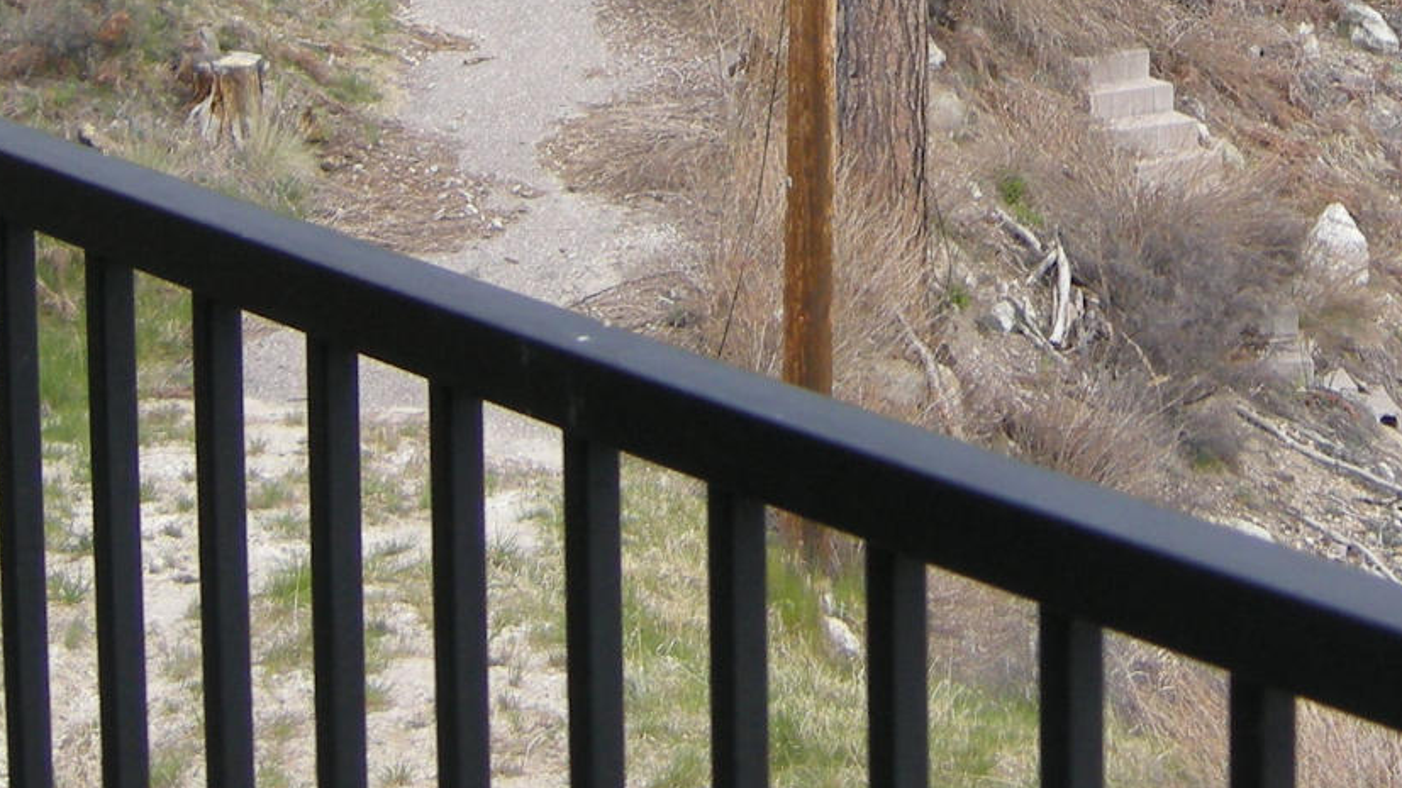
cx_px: 1355
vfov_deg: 9.4
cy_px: -576
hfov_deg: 17.1
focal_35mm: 123
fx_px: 4572
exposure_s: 1/156
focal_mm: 7.5
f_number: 2.7
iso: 64
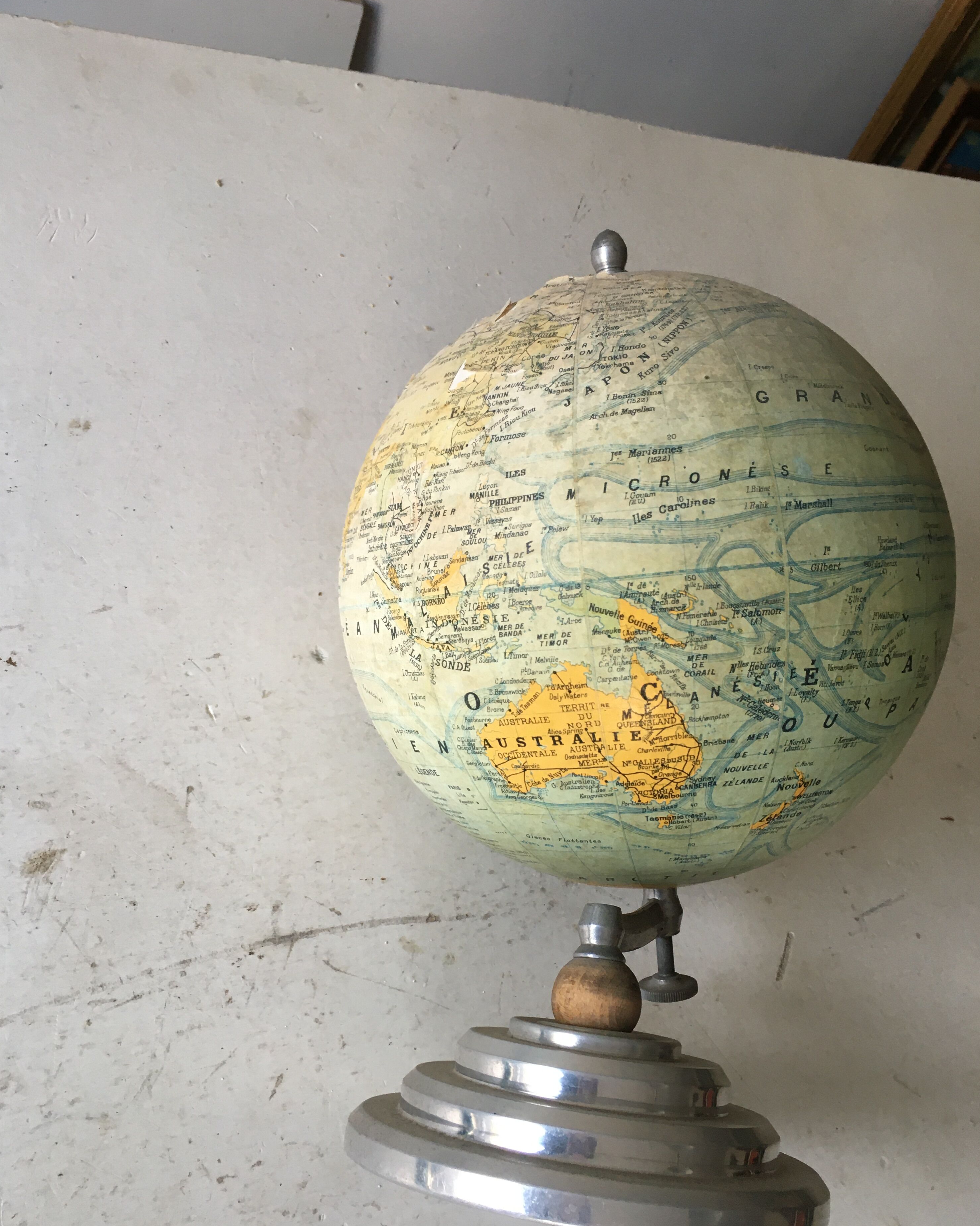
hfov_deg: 47.1
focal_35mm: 31
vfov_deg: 57.1
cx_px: 486
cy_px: 651
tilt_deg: -53.2
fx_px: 1124
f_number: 2.2
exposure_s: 1/33
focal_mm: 4.15
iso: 80
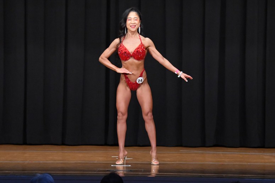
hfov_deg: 8.6
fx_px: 1832
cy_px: 92
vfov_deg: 5.7
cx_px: 138
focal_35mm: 240
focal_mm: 160
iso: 8000
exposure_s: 1/400
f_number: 5.6
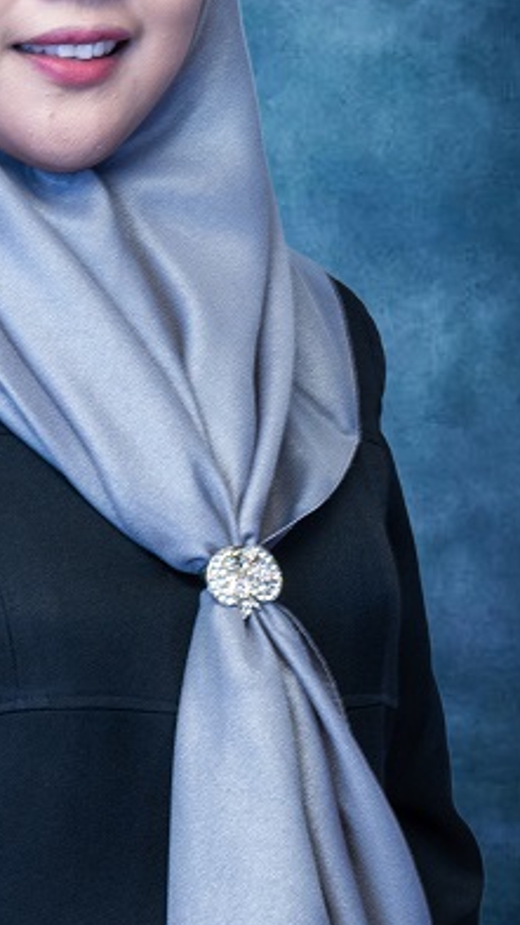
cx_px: 9
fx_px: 2133
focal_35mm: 87
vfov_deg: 24.5
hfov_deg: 13.7
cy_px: 485
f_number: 2.8
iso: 250
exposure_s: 1/125
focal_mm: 29
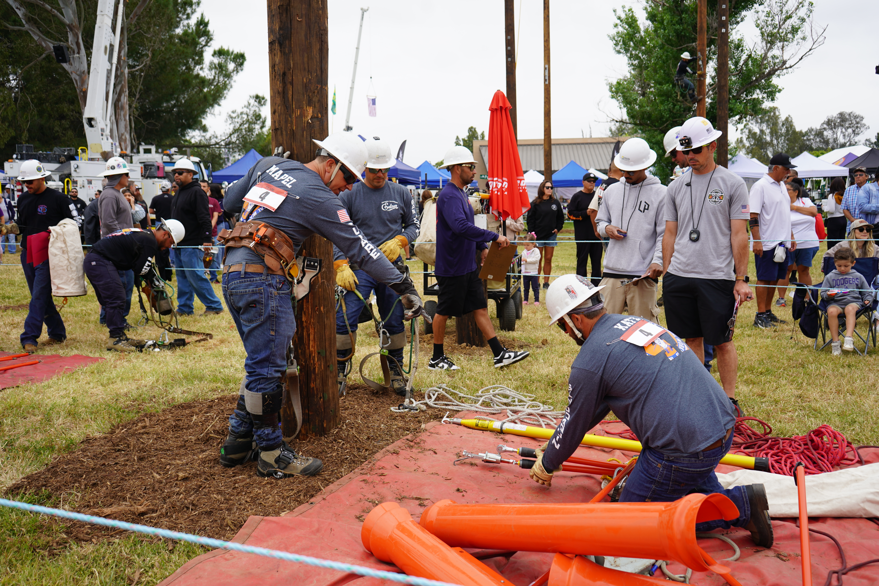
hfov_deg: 55.8
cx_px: 440
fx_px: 830
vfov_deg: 38.9
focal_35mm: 34
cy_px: 293
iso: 100
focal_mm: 34
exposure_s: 1/160
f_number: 5
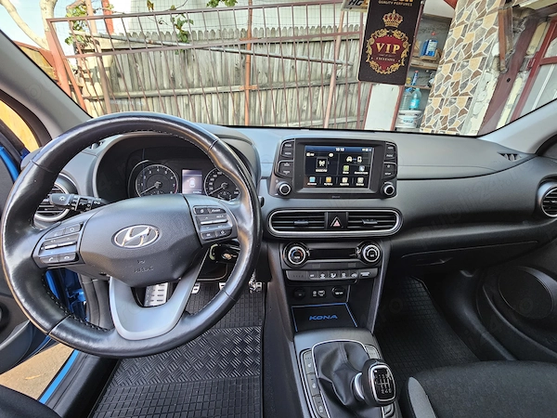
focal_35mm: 13
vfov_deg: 89.9
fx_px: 209
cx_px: 278
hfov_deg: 106.2
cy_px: 209
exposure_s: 1/71
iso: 160
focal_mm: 2.2
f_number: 2.2
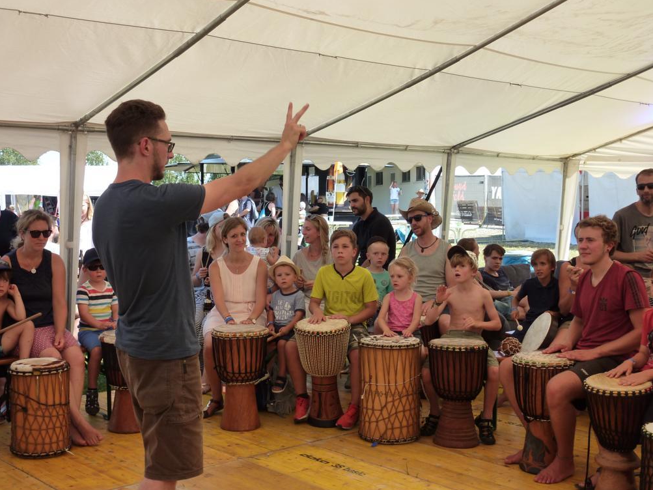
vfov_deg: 29.7
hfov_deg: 38.9
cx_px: 321
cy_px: 248
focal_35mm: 49
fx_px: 924
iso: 125
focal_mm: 7.9
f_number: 4
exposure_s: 1/200
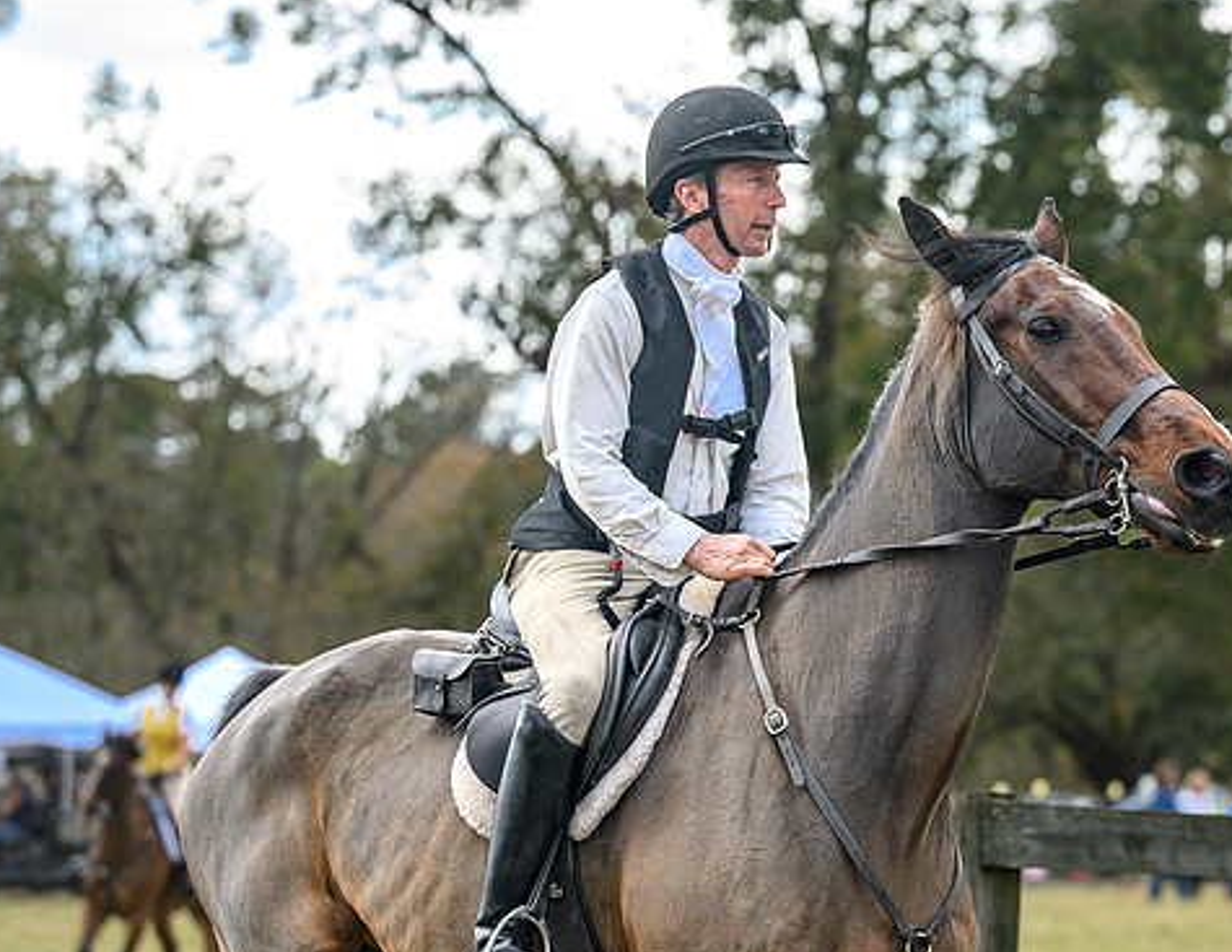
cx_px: 790
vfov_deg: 9.5
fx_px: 5757
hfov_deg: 12.2
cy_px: 392
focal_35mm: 160
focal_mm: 99
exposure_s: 1/1000
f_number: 3.5
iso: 640
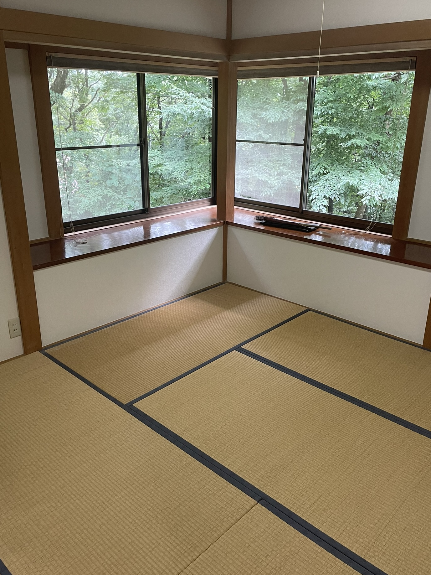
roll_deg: -0.1
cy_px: 275
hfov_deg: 48.2
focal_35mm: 29
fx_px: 481
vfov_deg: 61.6
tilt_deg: -20.0
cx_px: 216
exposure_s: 1/50
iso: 125
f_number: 1.6
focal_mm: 4.2
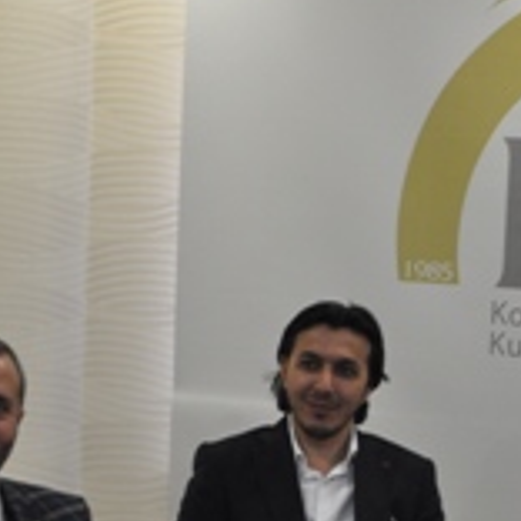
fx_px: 1992
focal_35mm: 117
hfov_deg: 14.6
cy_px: 448
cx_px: 528
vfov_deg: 14.8
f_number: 4.8
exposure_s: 1/60
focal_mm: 32
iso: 640
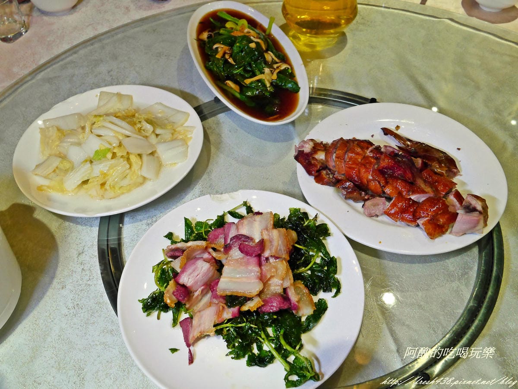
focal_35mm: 32
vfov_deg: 44.2
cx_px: 259
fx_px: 479
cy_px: 194
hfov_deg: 56.8
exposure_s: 1/20
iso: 1250
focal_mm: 16
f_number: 5.6
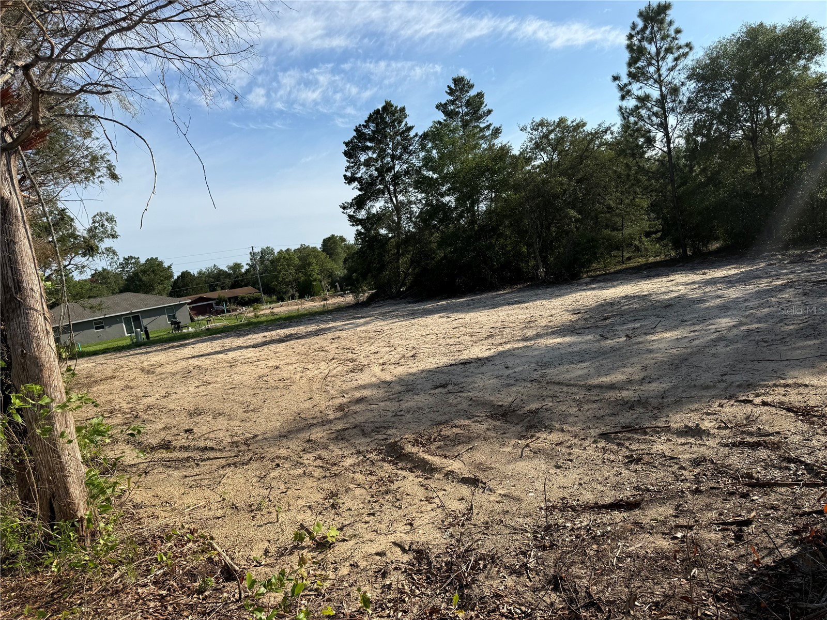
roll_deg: +10.3
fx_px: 573
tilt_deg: -3.4
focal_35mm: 24
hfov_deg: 71.6
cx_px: 414
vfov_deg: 56.8
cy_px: 310
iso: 80
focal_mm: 6.76
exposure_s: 1/4673
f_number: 1.78
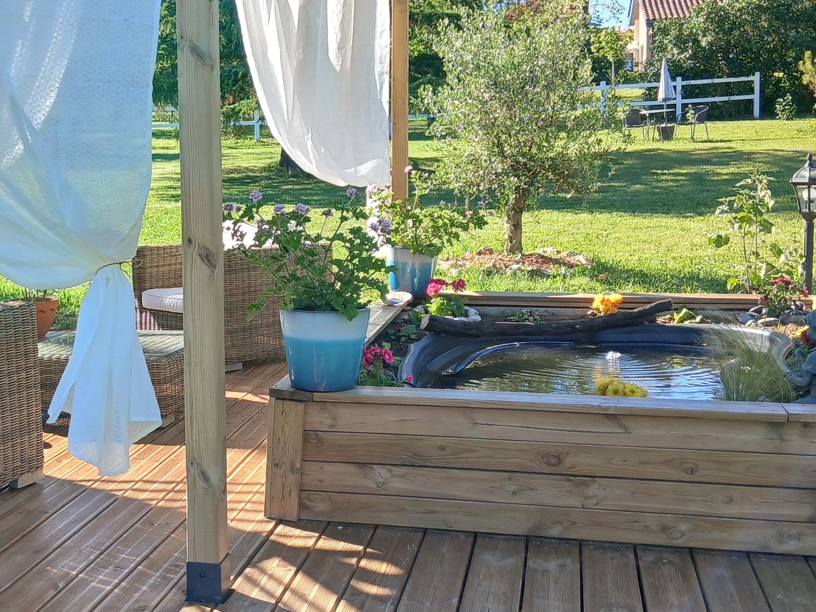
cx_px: 259
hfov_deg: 39.1
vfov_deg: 30.3
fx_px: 1132
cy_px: 282
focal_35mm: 48
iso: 20
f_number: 1.8
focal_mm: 3.98
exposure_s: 1/125
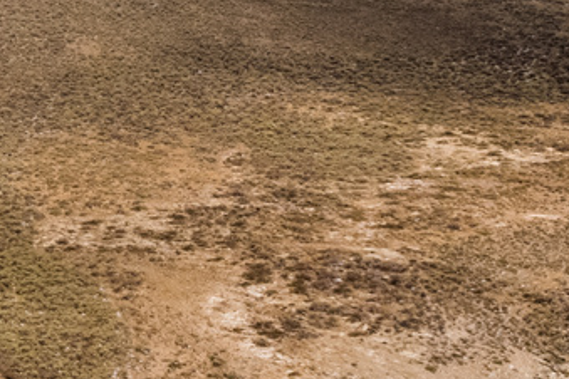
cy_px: -10
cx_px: -499
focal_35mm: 133
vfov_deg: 10.2
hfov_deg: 13.6
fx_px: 2102
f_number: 2.8
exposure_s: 1/3200
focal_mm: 8.38
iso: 200
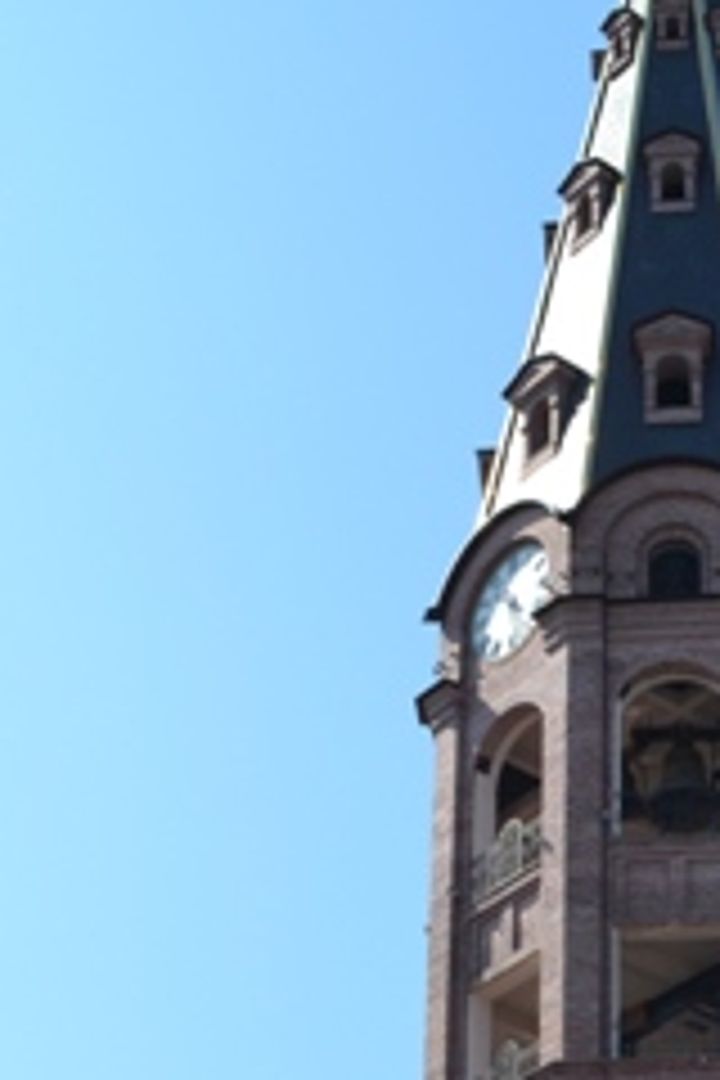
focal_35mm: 96
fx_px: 2880
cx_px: 515
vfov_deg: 20.6
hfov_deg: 14.2
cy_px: 1066
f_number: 8
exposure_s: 1/250
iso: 100
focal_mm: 24
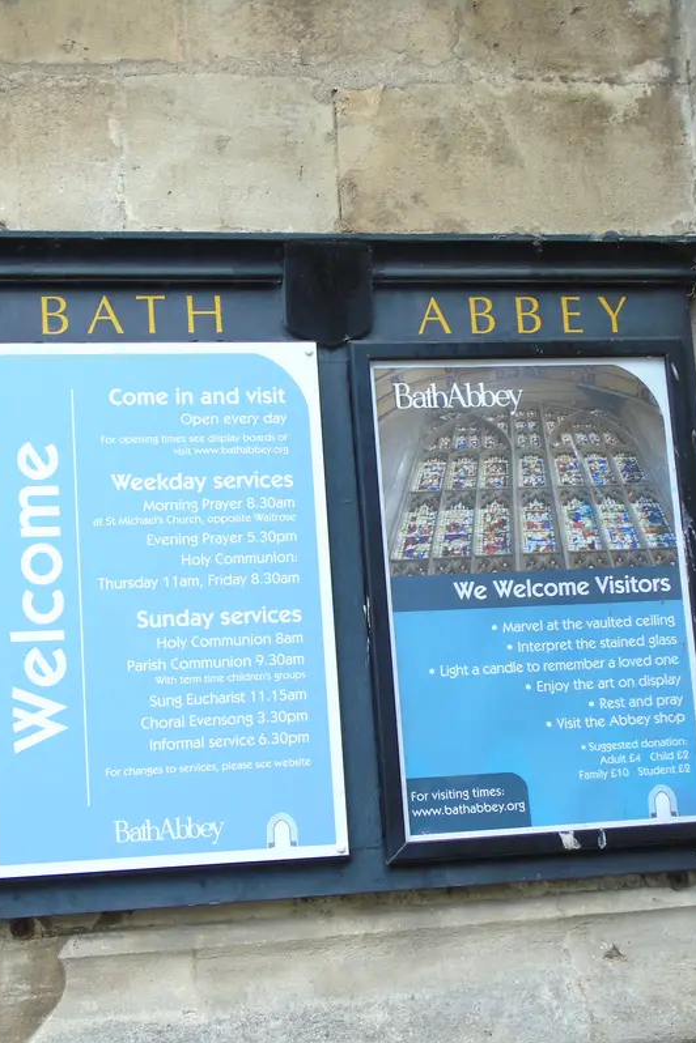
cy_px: 522
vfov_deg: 31.4
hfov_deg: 21.2
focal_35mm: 64
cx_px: 363
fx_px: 1856
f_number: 4.1
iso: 80
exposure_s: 1/60
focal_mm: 8.2
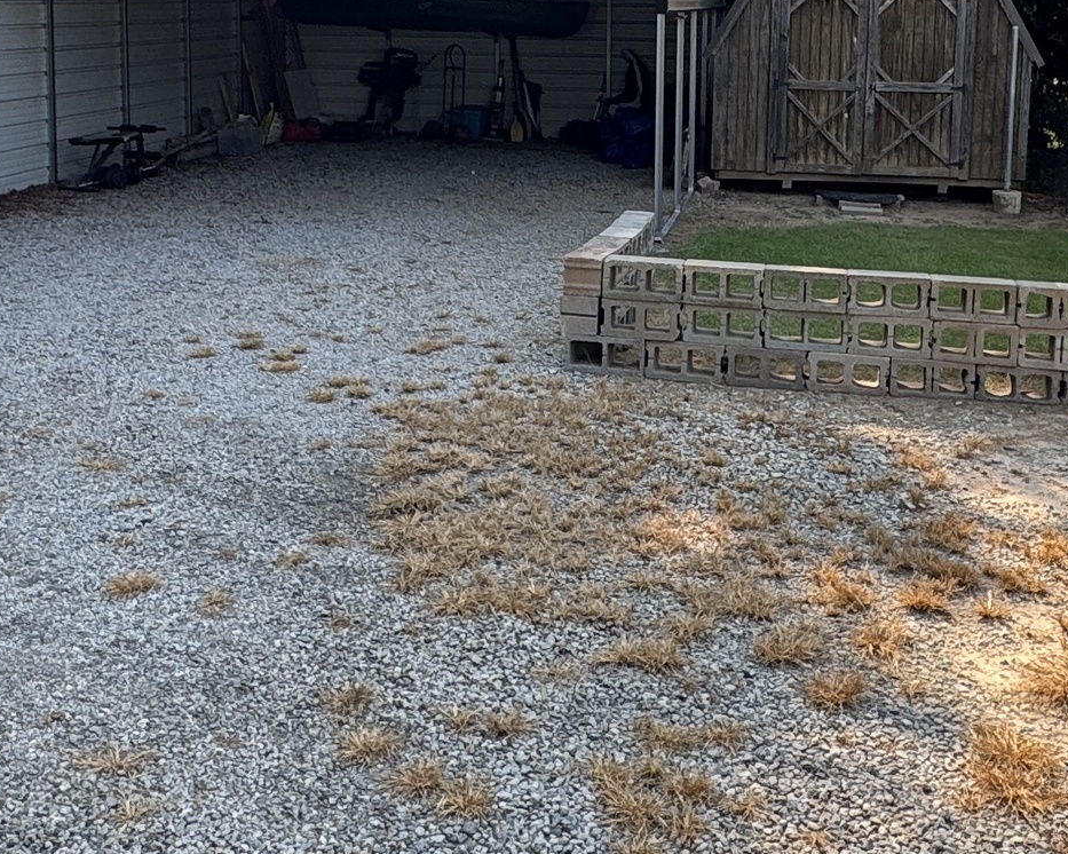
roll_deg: -0.2
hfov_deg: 41.1
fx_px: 1422
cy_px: 150
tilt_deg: -5.9
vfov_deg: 32.4
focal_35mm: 45
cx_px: 607
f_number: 2.2
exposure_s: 1/281
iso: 40
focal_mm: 2.22
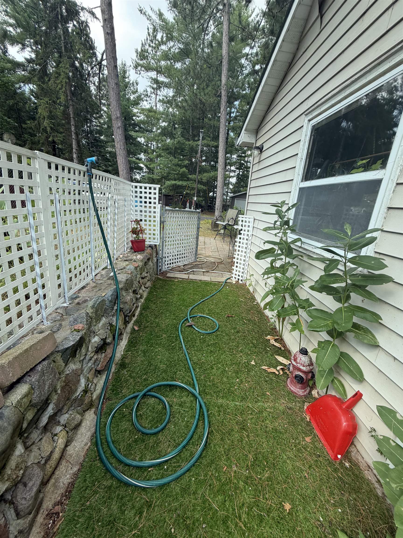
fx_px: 217
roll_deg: -4.0
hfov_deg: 85.7
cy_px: 269
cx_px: 202
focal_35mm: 14
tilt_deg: -16.0
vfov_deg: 102.1
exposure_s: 1/216
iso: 40
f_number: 2.2
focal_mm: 2.22
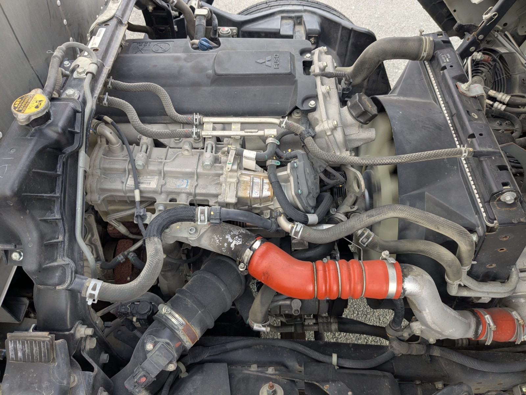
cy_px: 198
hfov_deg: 65.3
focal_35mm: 27
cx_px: 263
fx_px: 410
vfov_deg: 51.4
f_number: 1.73
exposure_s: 1/205
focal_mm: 4.38
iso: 50
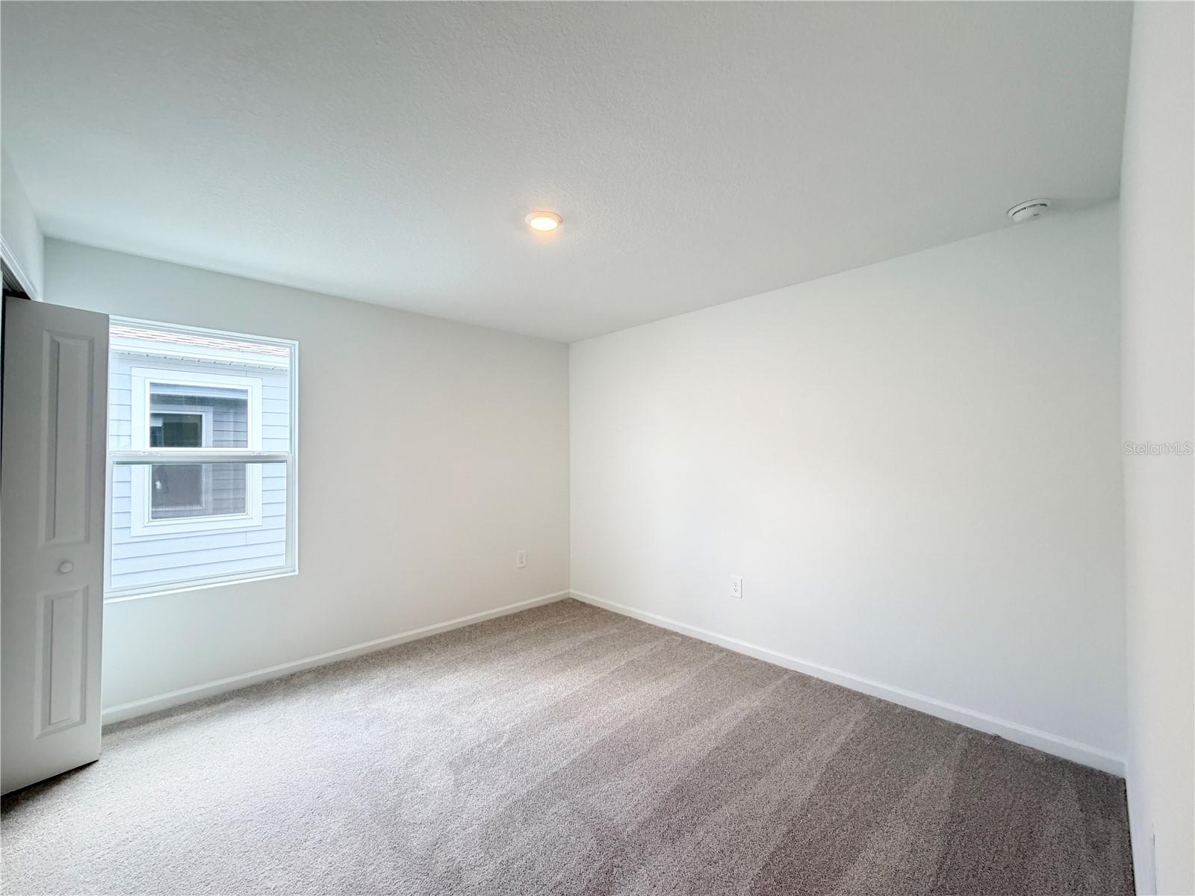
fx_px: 483
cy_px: 448
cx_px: 598
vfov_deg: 85.7
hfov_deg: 102.1
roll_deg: +0.4
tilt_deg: +0.9
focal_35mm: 14
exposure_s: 1/120
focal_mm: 2.22
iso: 250
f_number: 2.2
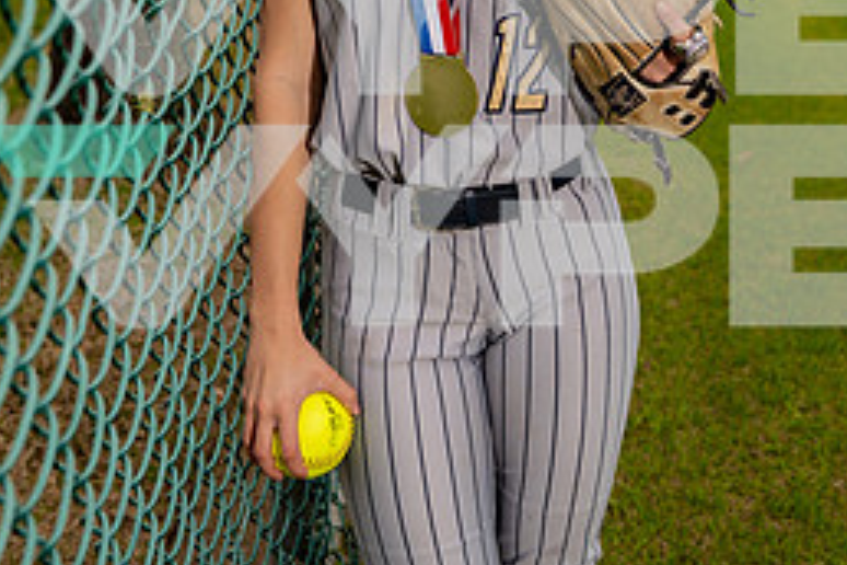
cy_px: -3
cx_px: 469
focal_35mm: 61
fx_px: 1435
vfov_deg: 21.5
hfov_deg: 32.9
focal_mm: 35
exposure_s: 1/800
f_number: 3.5
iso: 100
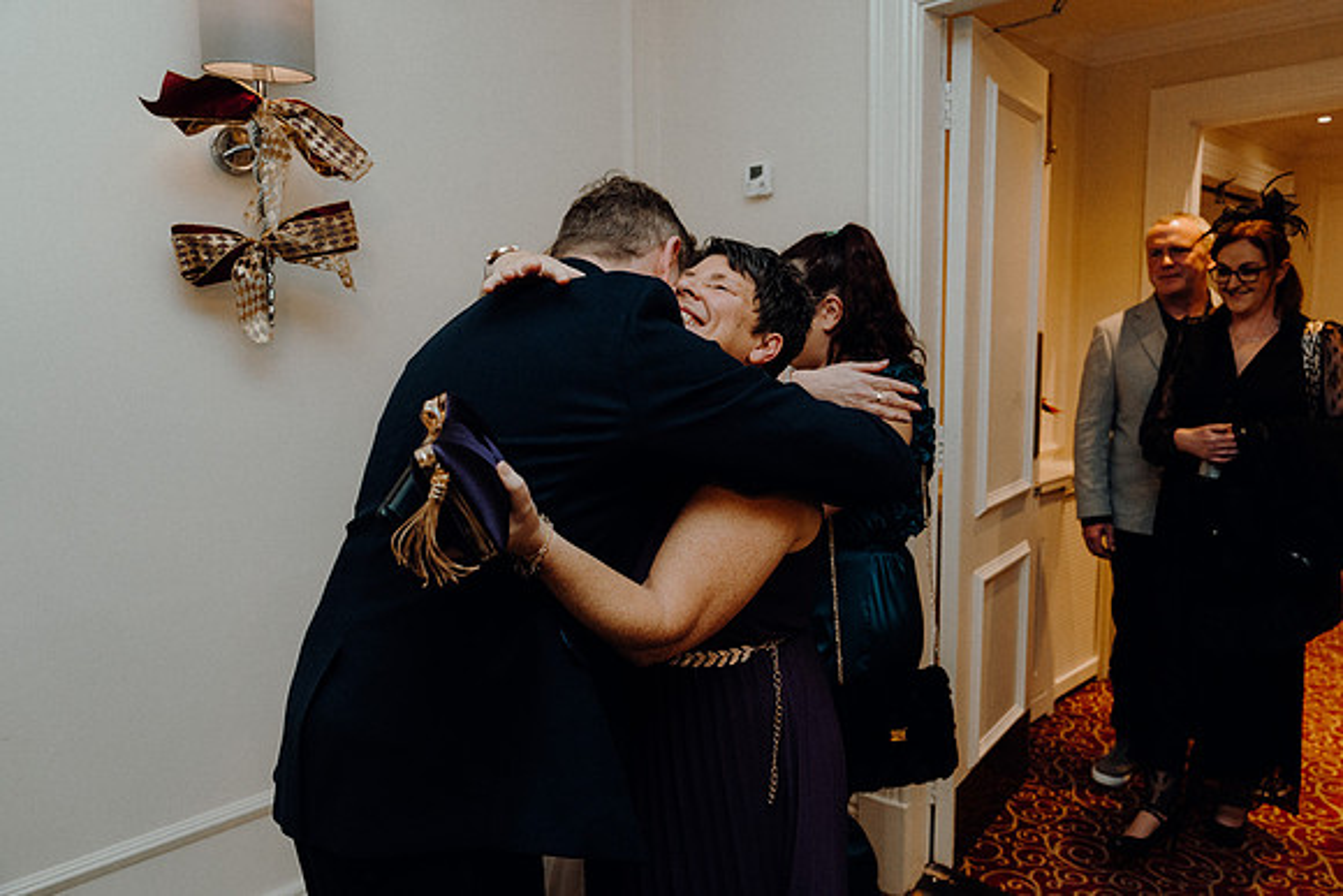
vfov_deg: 49.6
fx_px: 970
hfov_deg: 69.4
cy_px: 448
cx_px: 672
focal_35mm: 26
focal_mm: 26
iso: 2500
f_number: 3.5
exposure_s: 1/200
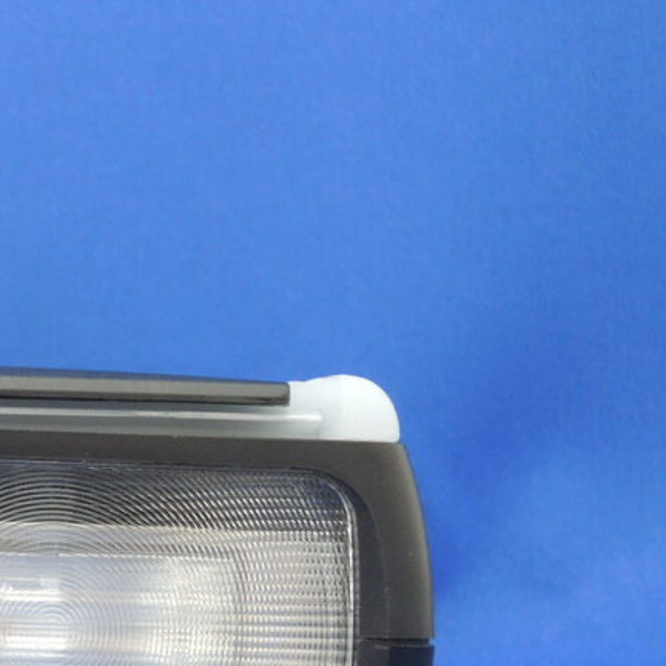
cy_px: 533
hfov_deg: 18.7
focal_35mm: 86
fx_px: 1872
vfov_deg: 20.0
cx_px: -200
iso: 400
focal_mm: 6.3
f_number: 2.8
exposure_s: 1/40
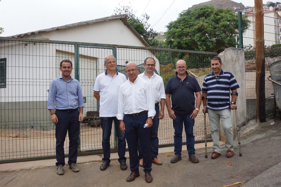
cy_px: 94
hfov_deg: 53.1
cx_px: 140
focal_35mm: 36
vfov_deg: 36.9
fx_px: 281
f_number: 9
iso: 1250
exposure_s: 1/1250
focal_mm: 24
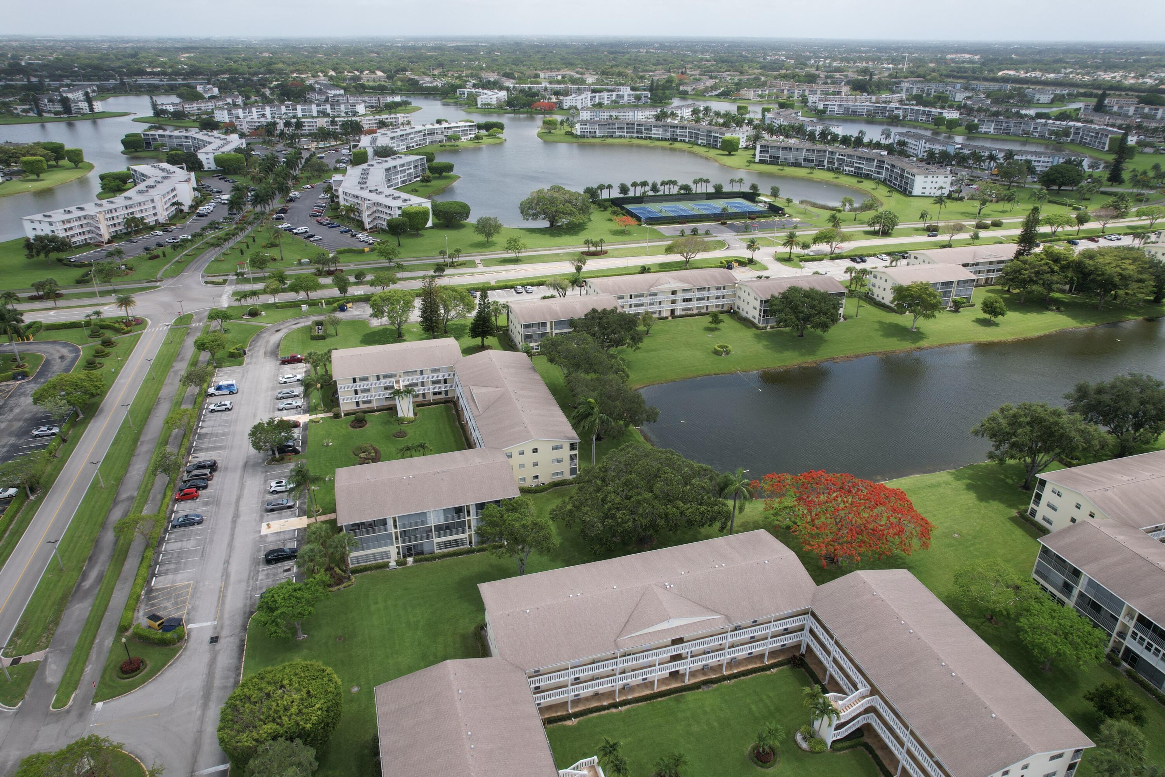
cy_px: 388
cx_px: 582
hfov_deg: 78.6
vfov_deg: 57.2
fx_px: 712
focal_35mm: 22
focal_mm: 8.38
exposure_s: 1/1600
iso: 120
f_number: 2.8
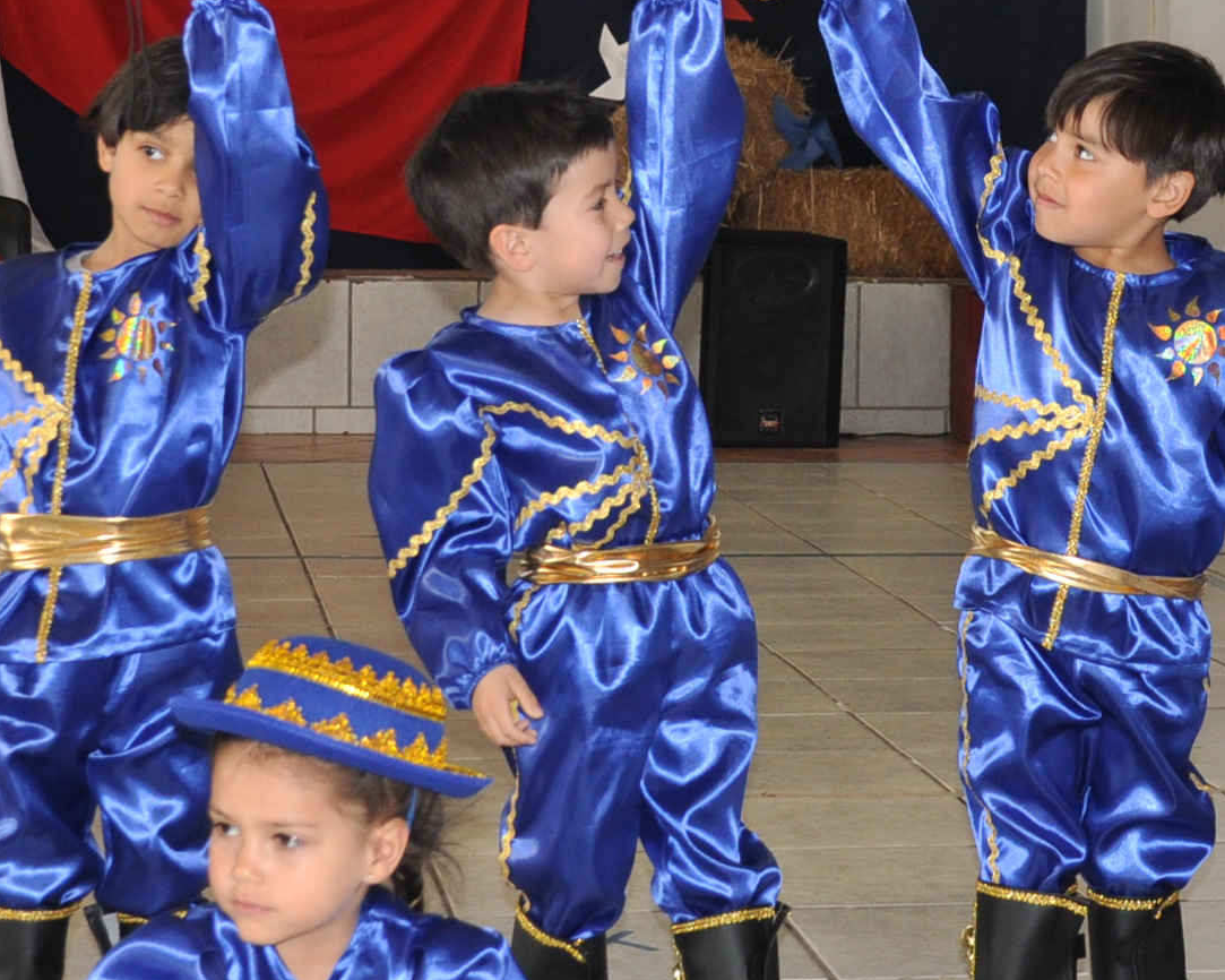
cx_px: 731
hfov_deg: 18.4
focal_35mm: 104
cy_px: 327
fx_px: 3784
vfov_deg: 14.7
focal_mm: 25
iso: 400
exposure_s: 1/125
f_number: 4
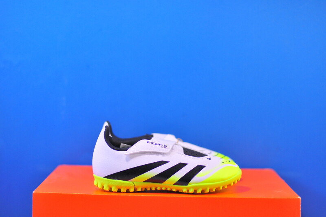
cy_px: 108
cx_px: 163
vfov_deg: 18.1
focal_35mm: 75
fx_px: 678
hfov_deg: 27.0
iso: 250
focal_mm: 50
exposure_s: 1/320
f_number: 2
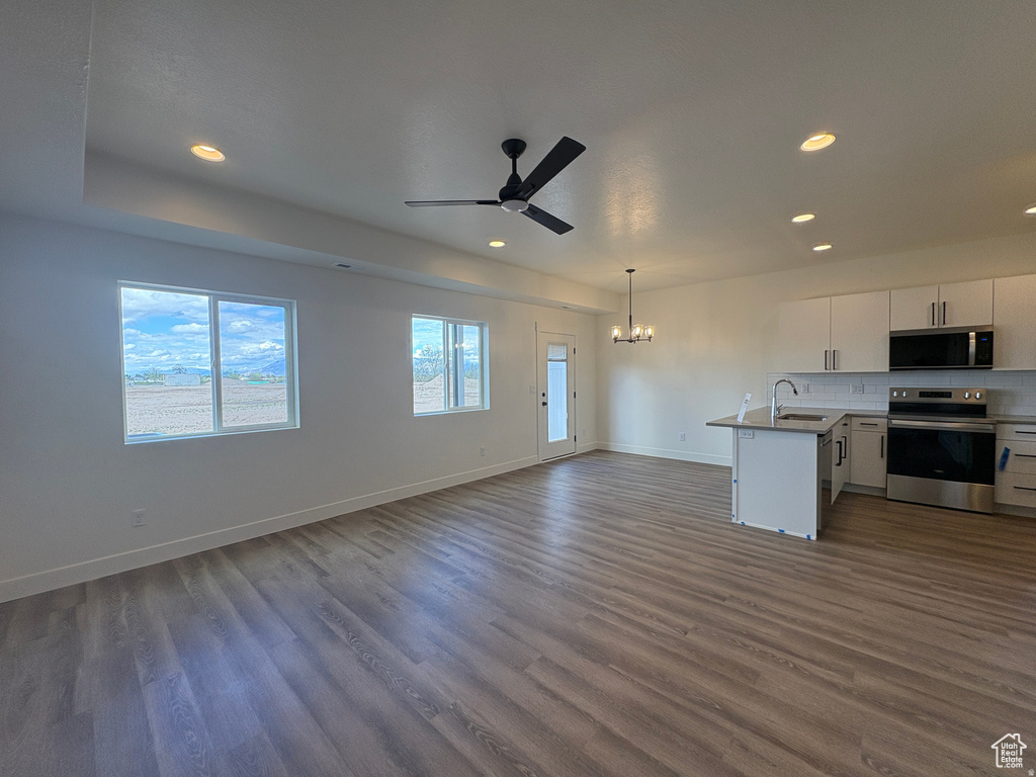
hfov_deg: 102.1
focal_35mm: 14
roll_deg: +1.3
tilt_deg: -1.6
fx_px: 419
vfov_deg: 85.7
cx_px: 518
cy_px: 388
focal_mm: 2.22
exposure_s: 1/135
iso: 80
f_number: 2.2
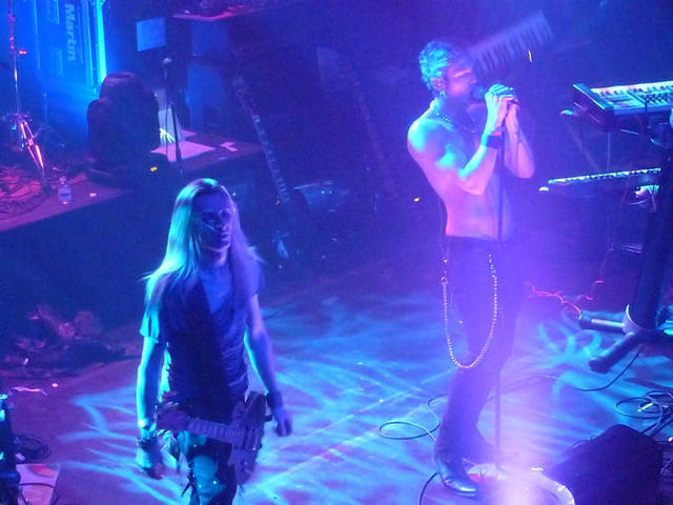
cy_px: 252
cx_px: 336
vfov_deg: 14.2
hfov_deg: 18.9
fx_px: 2022
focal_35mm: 104
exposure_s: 1/10
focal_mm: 18.7
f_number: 5
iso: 3200
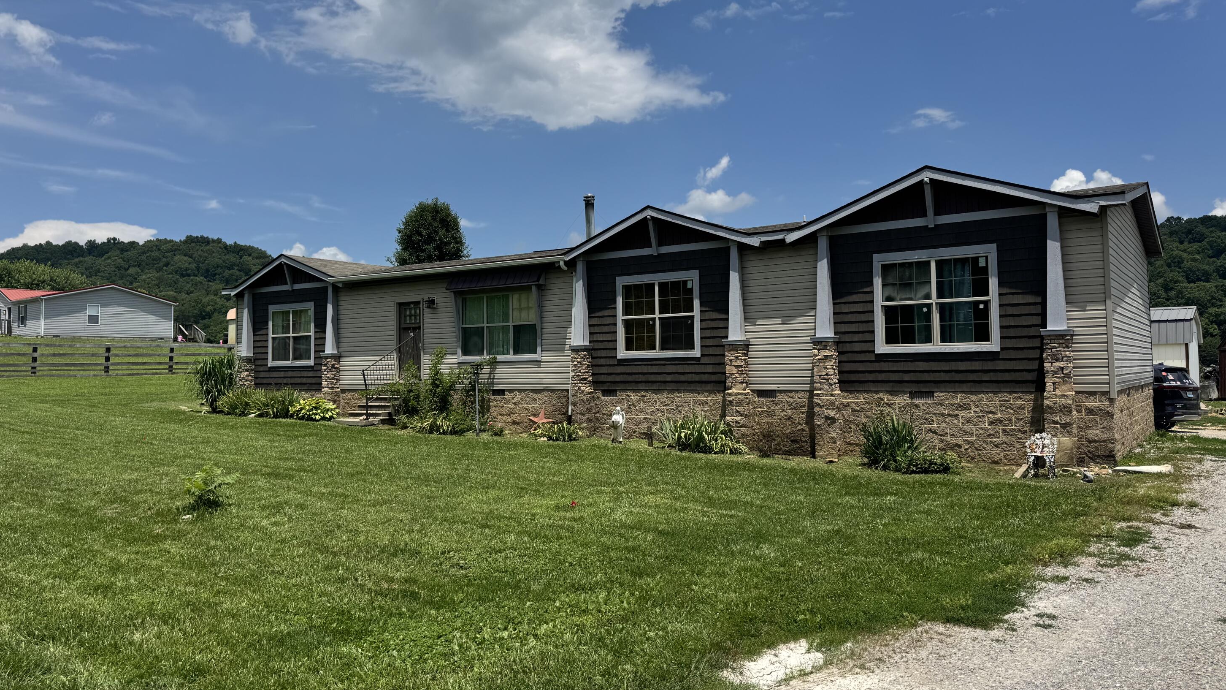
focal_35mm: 27
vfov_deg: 42.9
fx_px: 878
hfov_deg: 69.9
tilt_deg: +2.4
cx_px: 605
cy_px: 319
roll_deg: +0.3
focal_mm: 6.76
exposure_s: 1/7937
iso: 80
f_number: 1.78
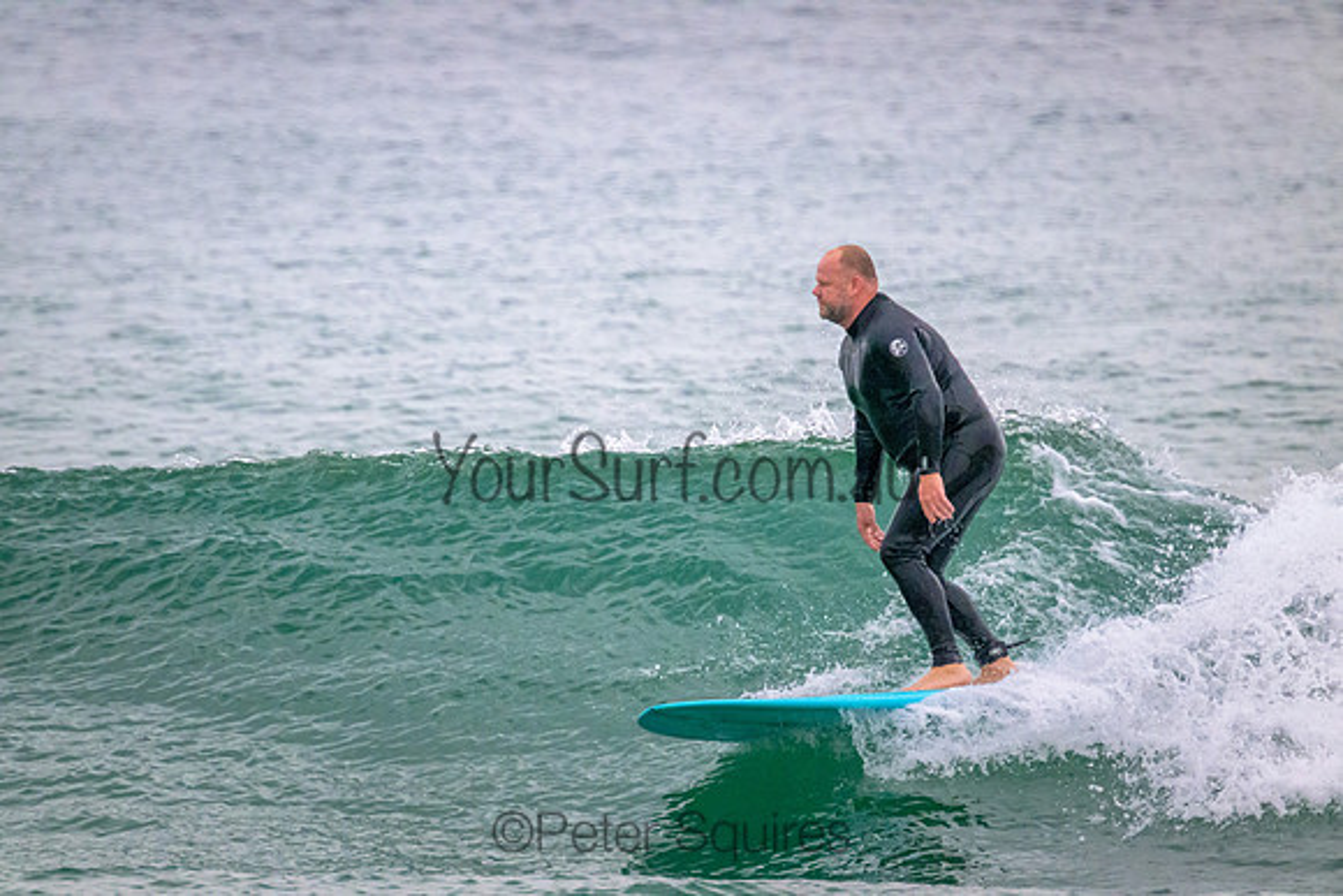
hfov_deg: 2.6
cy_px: 448
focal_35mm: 800
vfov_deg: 1.7
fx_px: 29850
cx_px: 672
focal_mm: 800
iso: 11400
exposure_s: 1/1250
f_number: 11
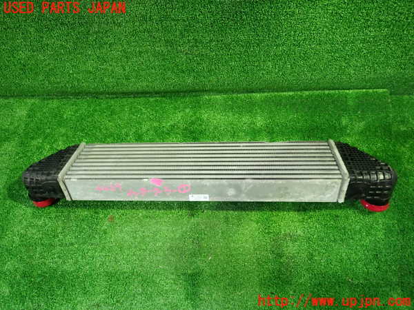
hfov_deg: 69.4
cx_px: 207
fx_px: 299
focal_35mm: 25
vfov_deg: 54.9
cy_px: 155
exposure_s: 1/30
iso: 400
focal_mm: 4.5
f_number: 2
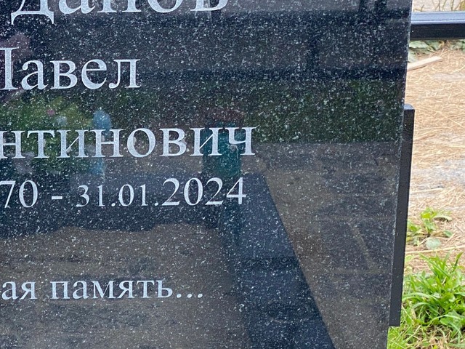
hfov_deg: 16.4
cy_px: 143
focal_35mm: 117
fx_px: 1572
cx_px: -12
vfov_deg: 12.7
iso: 20
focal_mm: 6
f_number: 2
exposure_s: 1/264
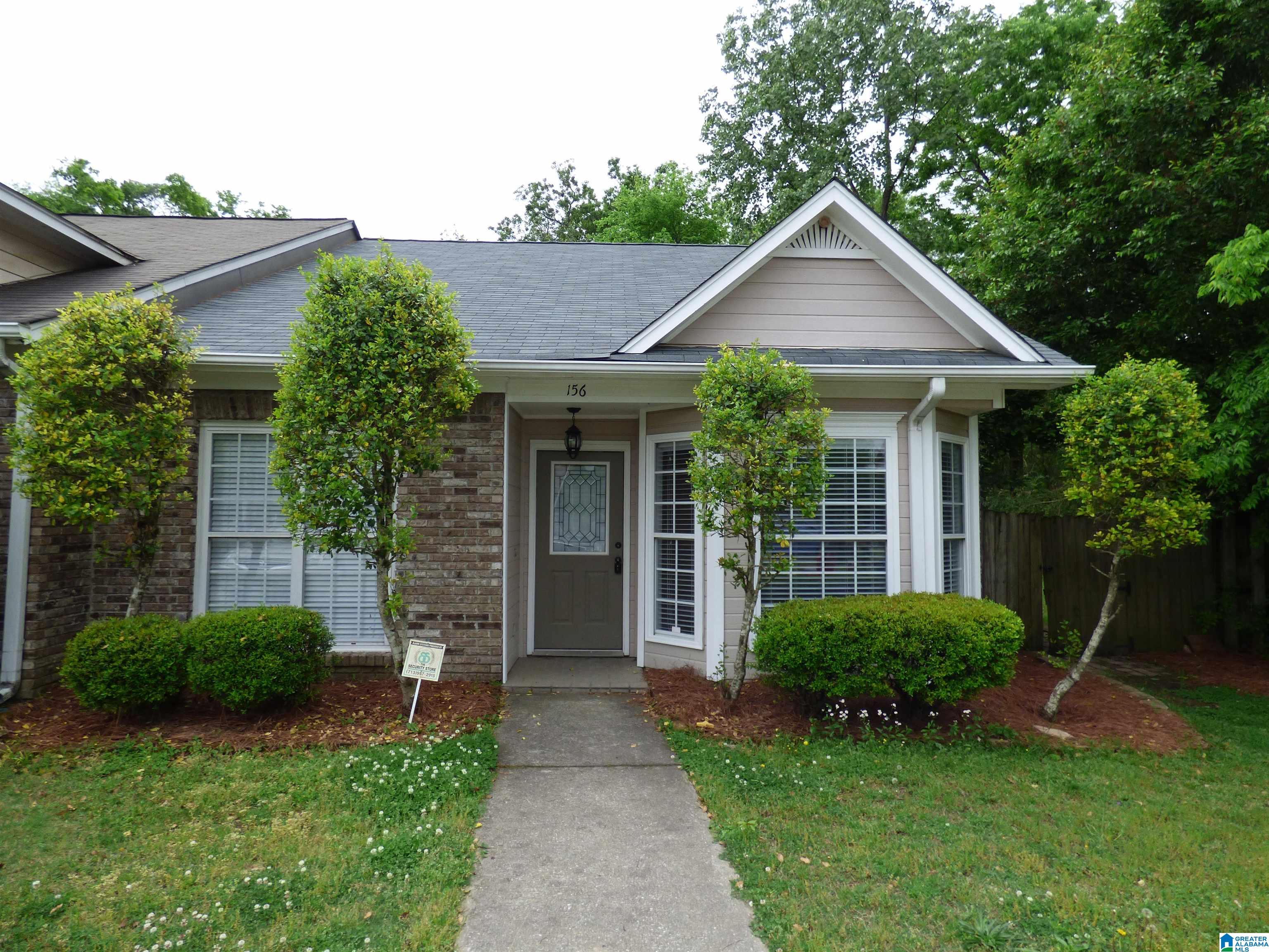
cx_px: 634
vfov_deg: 66.0
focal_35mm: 20
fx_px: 733
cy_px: 476
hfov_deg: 81.7
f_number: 2.8
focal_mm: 3.58
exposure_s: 1/400
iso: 100
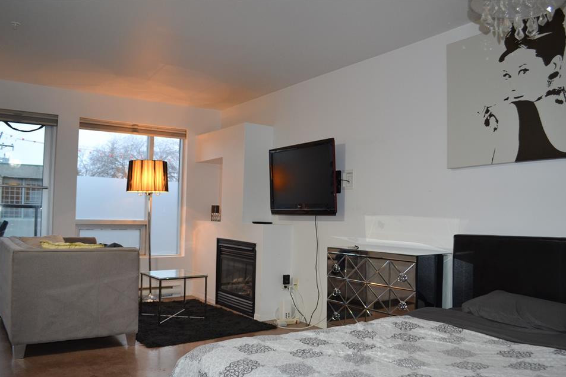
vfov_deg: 44.9
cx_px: 290
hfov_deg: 63.7
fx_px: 456
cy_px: 200
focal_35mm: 29
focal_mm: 18
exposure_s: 1/60
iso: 800
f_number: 3.5
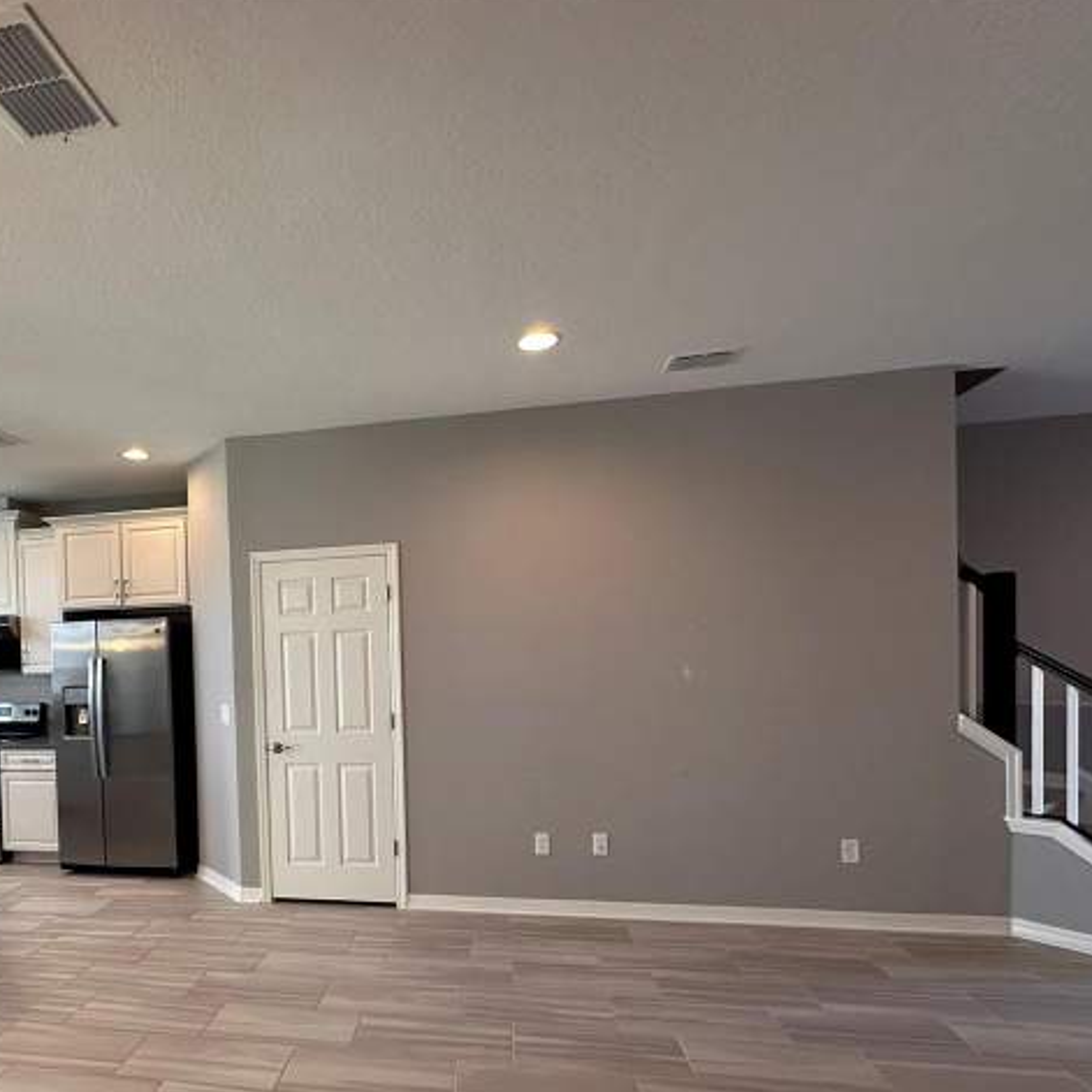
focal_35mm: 21
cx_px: 336
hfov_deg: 69.4
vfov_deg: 71.0
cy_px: 679
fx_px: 749
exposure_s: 1/120
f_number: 2.2
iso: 200
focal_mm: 2.22
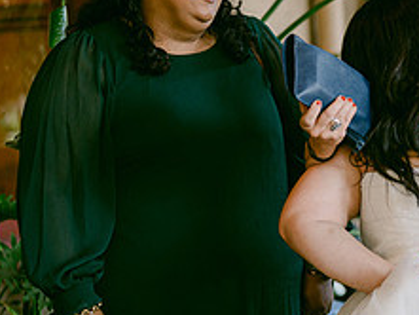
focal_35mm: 126
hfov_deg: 15.0
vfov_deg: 11.8
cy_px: 144
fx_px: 1526
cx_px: 538
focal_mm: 50
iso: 500
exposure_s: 1/125
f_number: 1.8
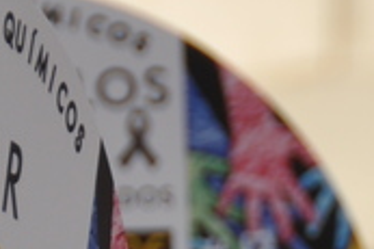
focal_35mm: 1279
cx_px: 348
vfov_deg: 1.1
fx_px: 13276
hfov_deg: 1.6
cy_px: 532
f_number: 5.6
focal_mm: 135
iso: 200
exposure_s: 1/500
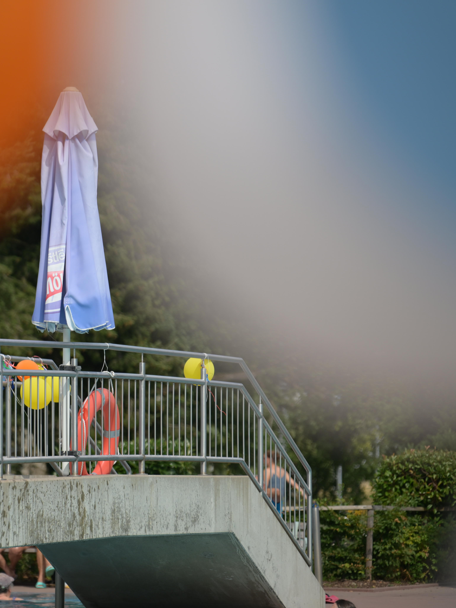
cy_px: 304
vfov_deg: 10.7
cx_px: 89
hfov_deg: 8.0
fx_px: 3250
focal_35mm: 185
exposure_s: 1/2000
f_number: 2.8
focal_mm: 128
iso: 160
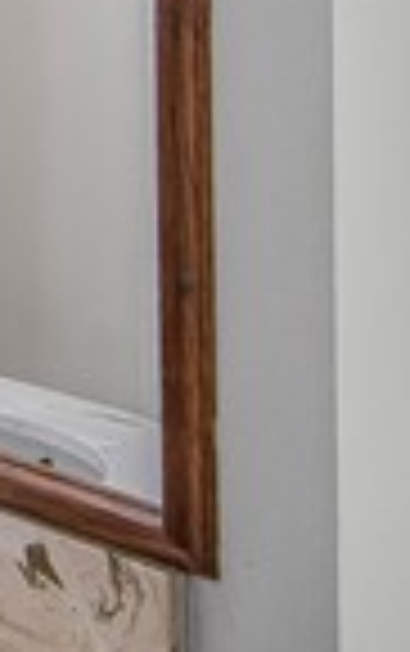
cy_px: -504
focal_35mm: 122
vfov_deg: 15.0
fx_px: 2175
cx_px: -622
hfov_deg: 9.4
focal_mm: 11
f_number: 8
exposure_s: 1/8
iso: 400
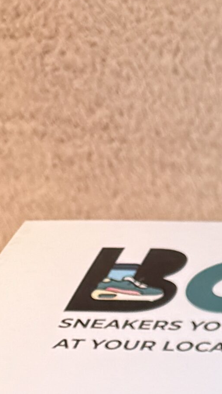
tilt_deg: -58.8
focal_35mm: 165
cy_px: 1154
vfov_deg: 10.0
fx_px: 1727
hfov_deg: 6.1
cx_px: 891
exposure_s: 1/693
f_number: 1.78
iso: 80
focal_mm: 6.76
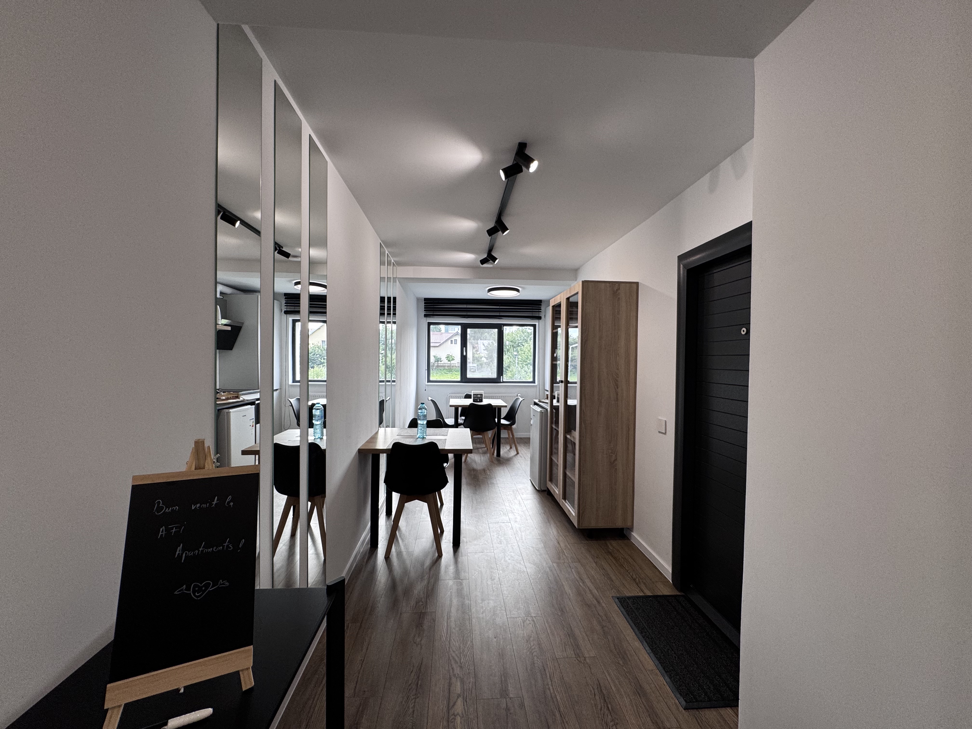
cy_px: 364
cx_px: 486
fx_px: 393
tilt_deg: -0.8
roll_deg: -0.5
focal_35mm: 14
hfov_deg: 102.1
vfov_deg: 85.7
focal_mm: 2.22
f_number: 2.2
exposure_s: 1/100
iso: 100
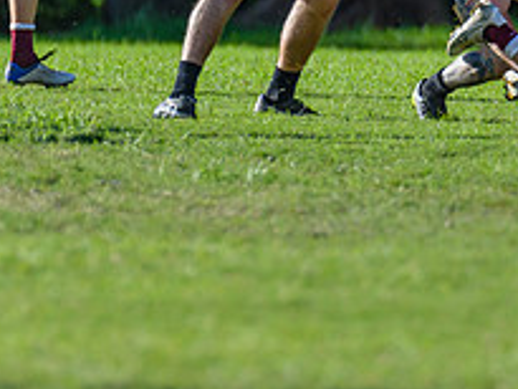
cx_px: 744
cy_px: 54
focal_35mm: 1297
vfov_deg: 1.1
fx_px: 19420
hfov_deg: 1.5
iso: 800
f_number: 5.6
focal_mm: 360
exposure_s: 1/2500
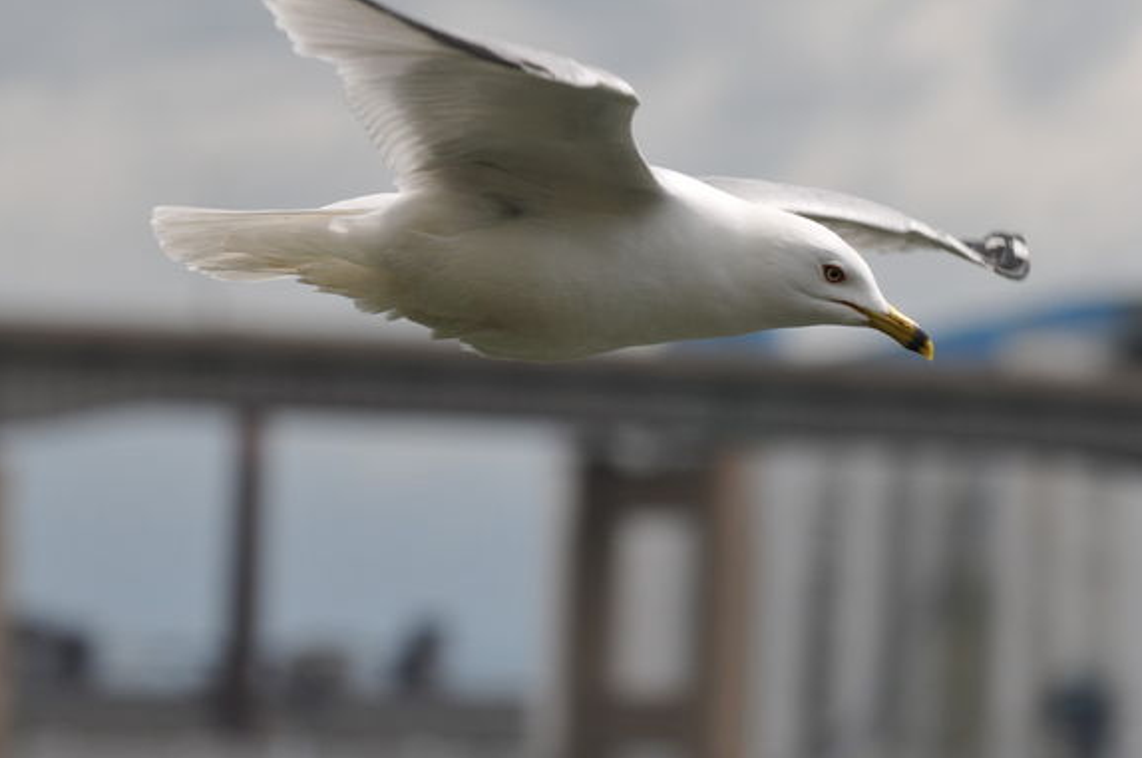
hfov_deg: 5.7
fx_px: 11555
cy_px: 270
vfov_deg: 3.8
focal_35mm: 365
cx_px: 846
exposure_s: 1/800
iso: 200
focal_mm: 155
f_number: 7.1
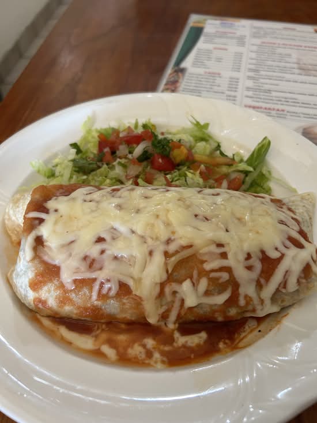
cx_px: 158
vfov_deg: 67.3
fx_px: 317
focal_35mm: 26
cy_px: 212
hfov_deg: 53.1
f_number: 1.5
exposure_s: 1/60
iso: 200
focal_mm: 5.7
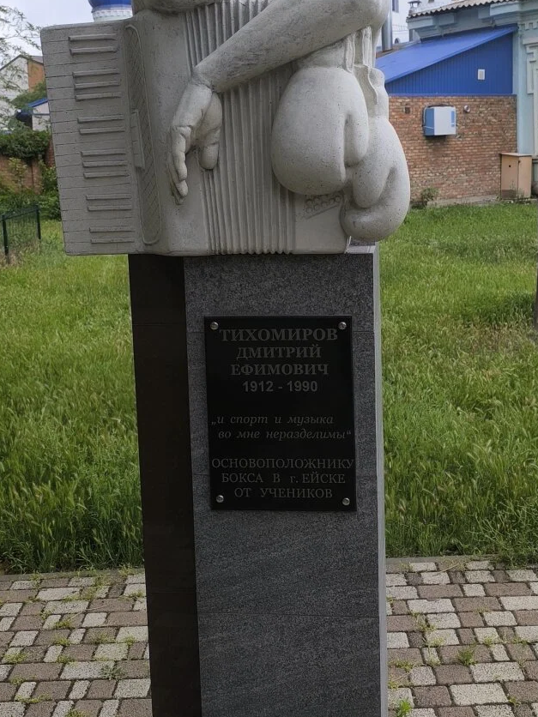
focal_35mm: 44
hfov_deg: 32.8
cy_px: 291
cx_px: 296
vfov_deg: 42.8
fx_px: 912
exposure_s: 1/600
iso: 50
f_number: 1.65
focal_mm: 6.14
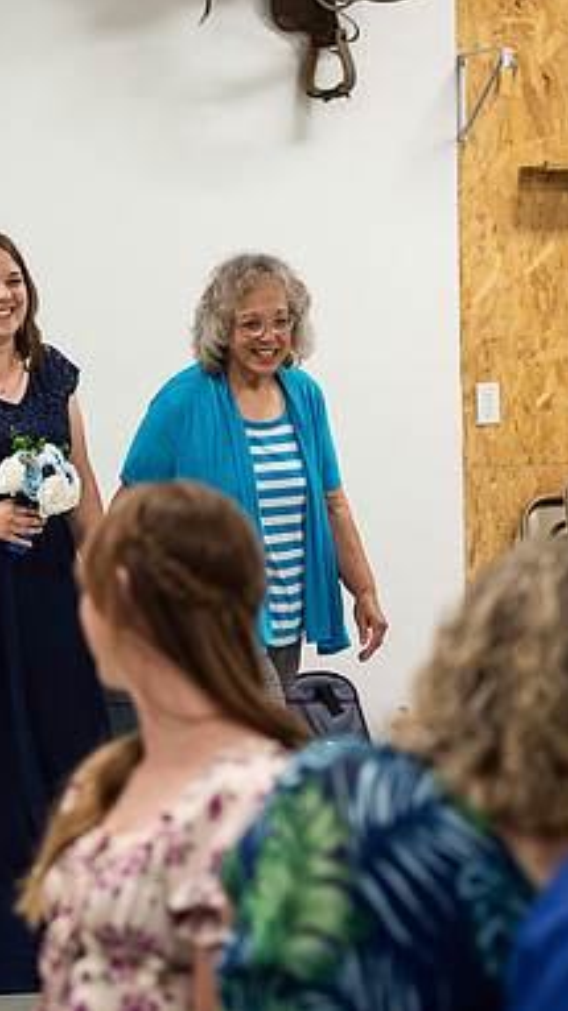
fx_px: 4559
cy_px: 370
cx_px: -99
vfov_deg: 12.7
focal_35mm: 170
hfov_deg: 7.1
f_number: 3.5
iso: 640
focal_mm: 85
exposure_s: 1/160
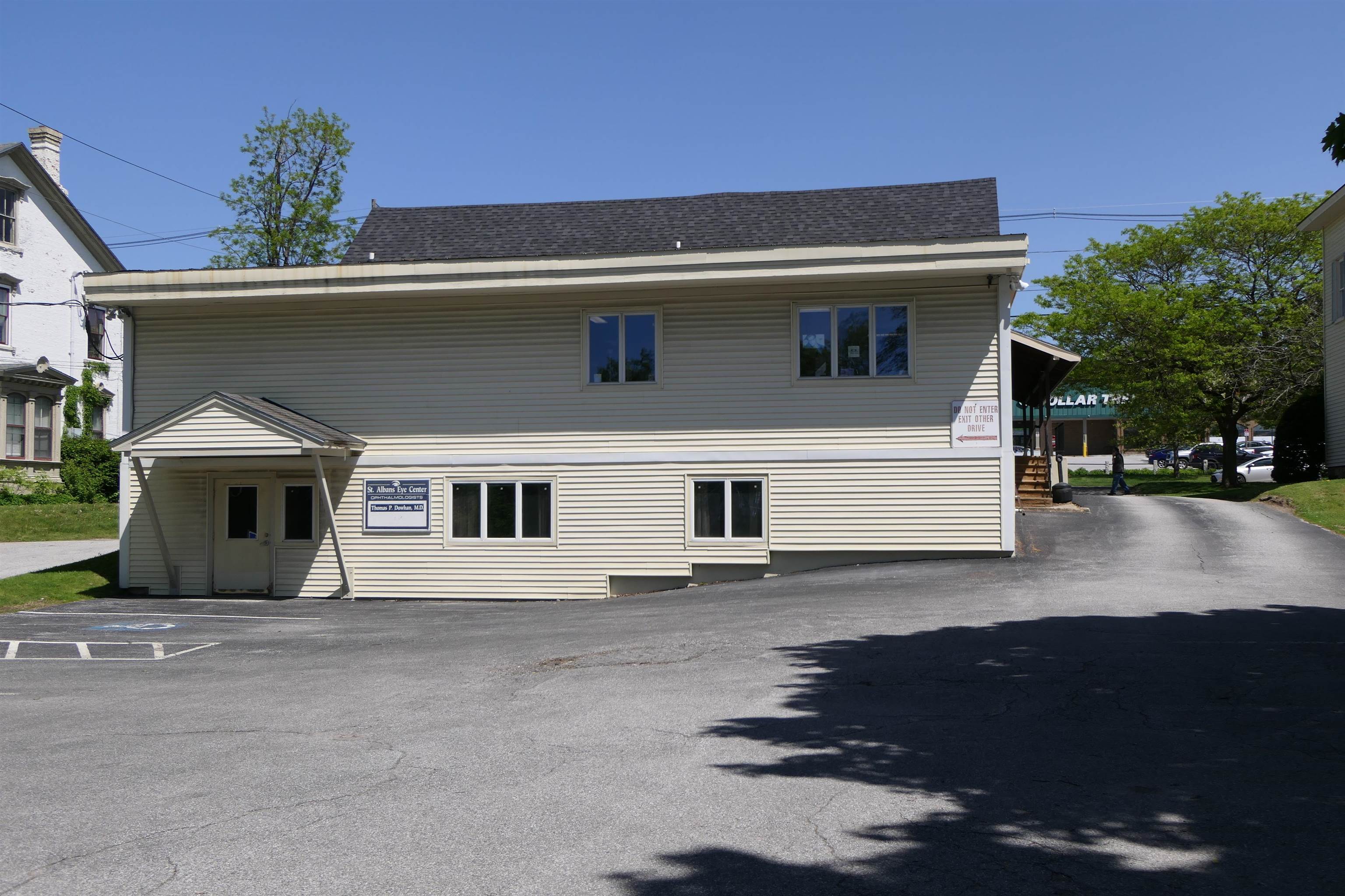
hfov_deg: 53.1
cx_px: 672
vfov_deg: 36.9
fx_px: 1345
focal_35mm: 36
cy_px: 448
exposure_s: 1/1600
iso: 125
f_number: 4
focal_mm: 13.2
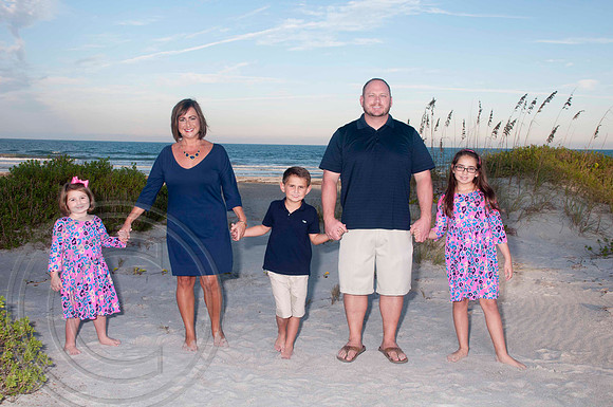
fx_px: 612
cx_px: 306
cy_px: 204
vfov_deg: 36.8
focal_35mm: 36
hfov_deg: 53.2
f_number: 8
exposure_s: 1/160
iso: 100
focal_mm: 24
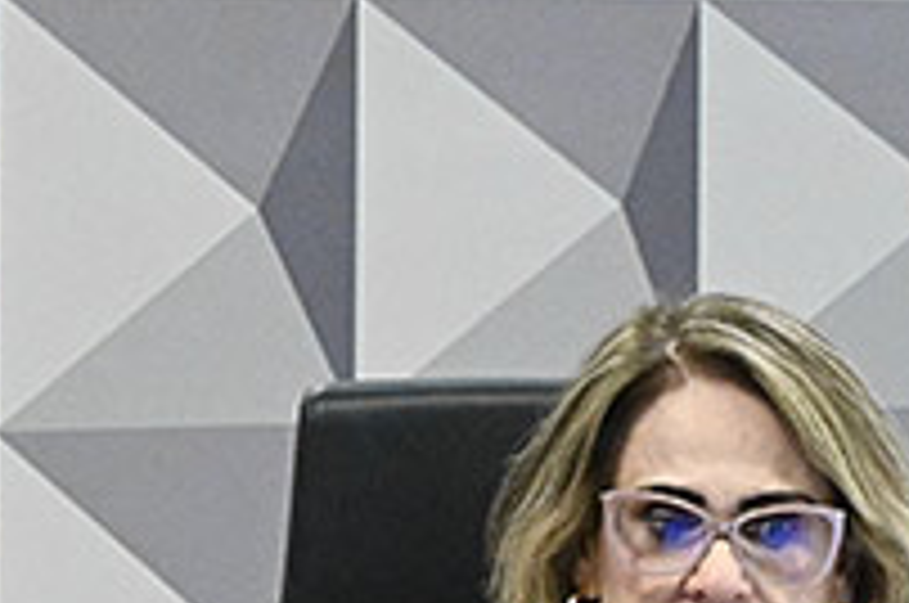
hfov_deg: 3.3
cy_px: 652
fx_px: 15529
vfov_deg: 2.2
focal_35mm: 616
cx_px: 1580
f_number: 4.5
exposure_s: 1/200
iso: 4000
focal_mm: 97
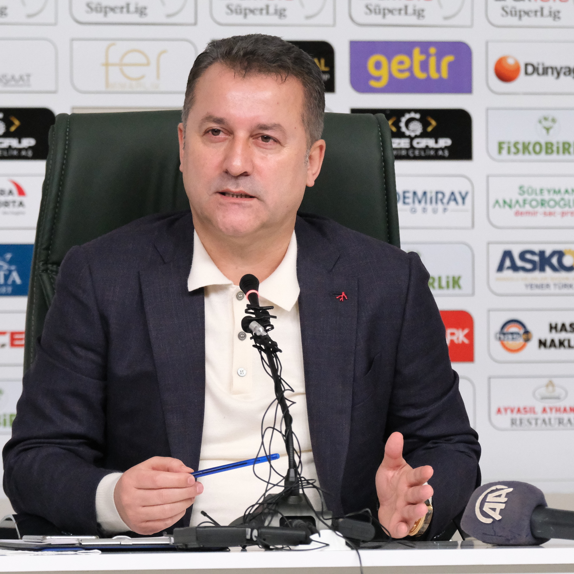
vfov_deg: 5.8
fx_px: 5703
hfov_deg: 5.8
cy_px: 287
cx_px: 270
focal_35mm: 304
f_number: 5
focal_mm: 158.8
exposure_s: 1/1000
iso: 10000
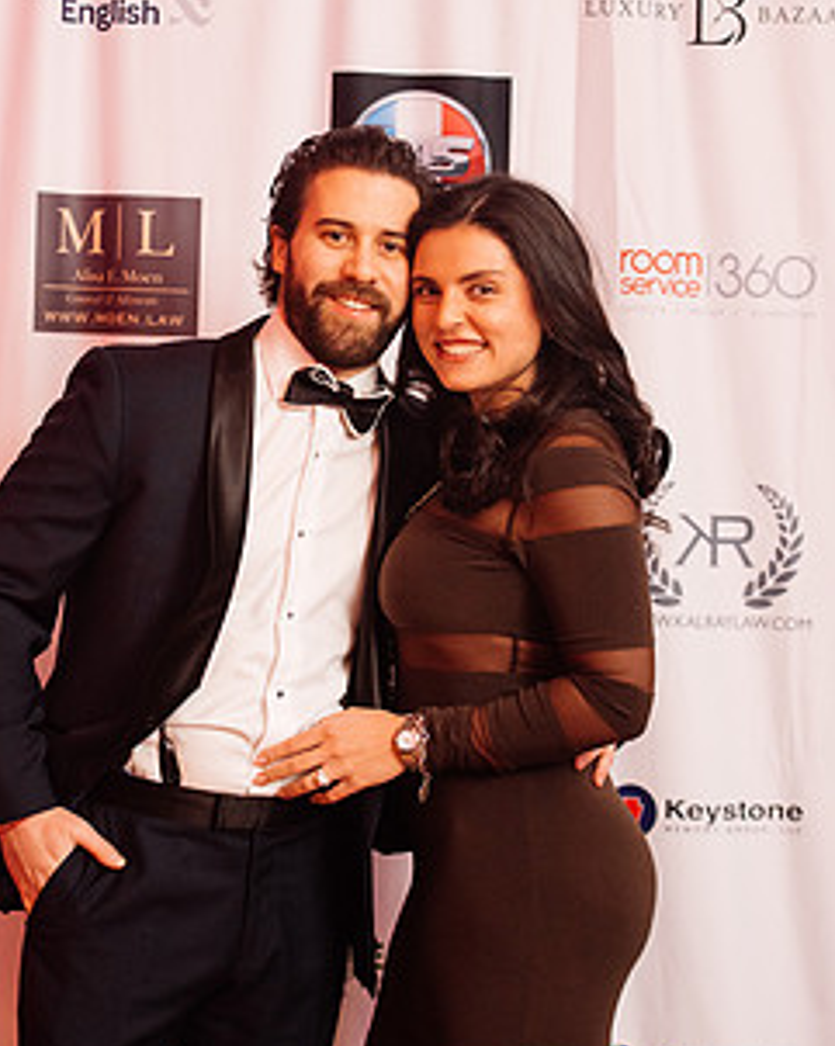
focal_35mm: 98
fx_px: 3032
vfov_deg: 19.6
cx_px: 319
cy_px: 461
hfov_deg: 15.7
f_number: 2.8
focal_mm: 70
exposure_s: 1/200
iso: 2500
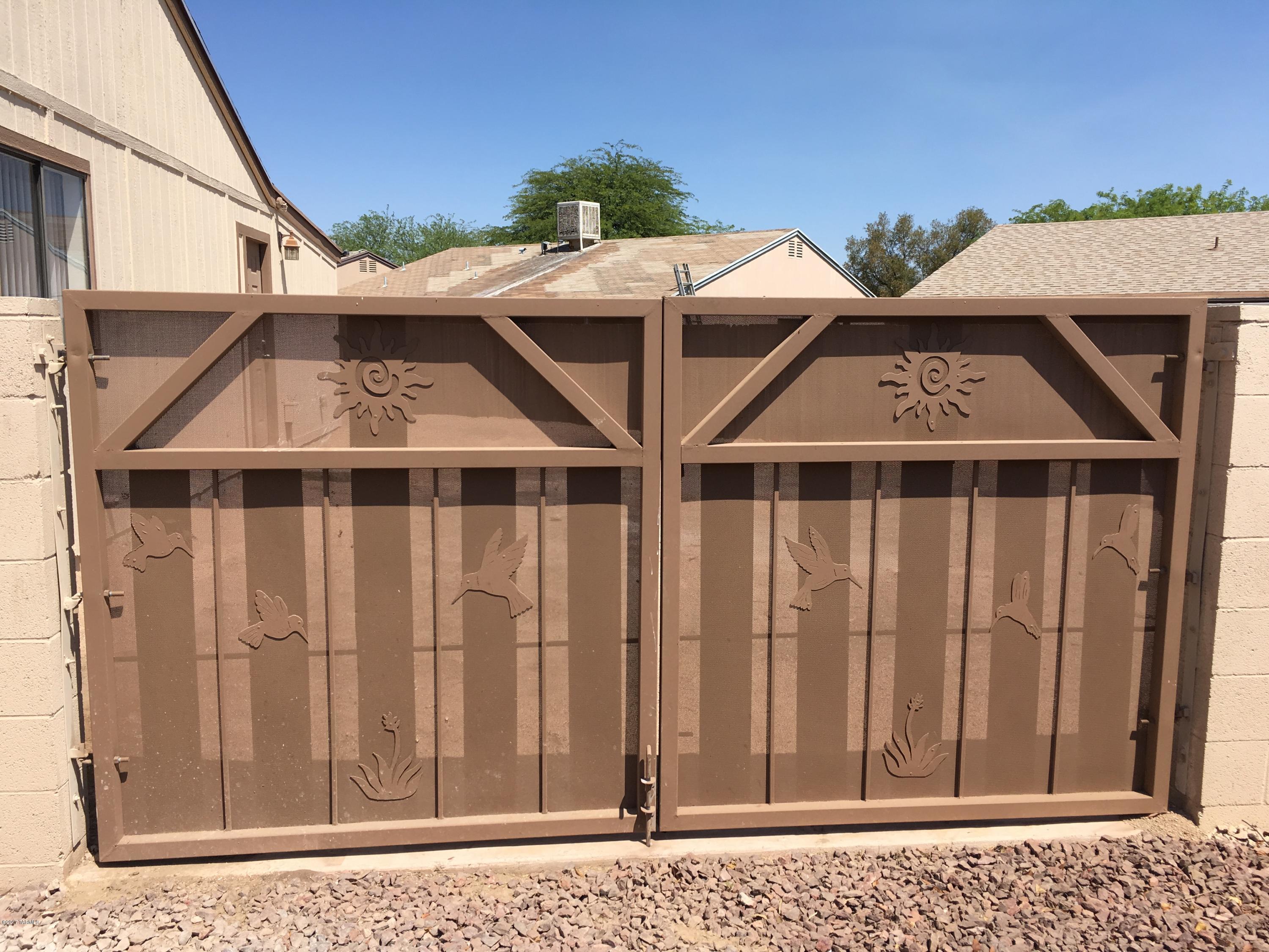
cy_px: 476
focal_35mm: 29
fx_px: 1063
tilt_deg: -7.2
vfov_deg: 48.2
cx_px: 634
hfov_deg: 61.7
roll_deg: -2.2
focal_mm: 4.15
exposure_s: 1/1603
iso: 25
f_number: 2.2
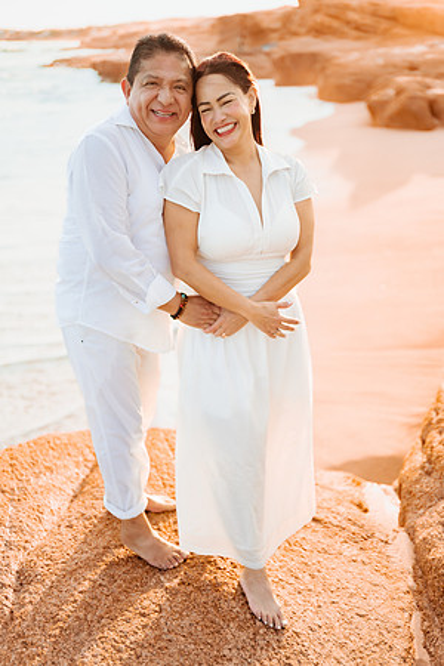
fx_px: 647
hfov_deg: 37.9
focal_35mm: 35
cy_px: 333
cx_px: 222
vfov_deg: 54.4
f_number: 1.4
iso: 100
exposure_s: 1/1600
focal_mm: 35
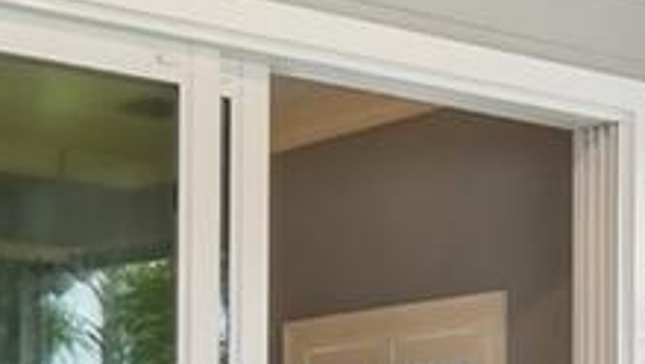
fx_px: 1951
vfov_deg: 10.3
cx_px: 1017
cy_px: 540
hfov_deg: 16.7
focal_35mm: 114
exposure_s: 1/10
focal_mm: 10
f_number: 7.1
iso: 100
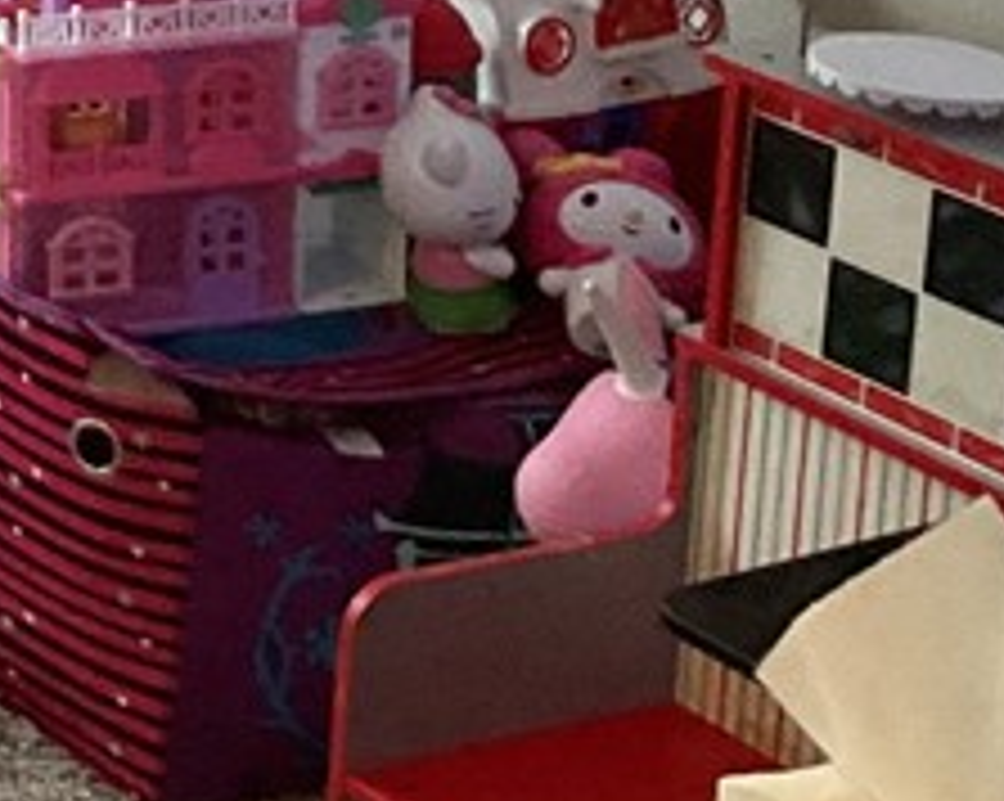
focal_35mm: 130
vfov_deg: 11.1
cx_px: -1058
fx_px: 3860
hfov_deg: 12.8
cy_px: -590
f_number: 1.8
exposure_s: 1/60
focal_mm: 3
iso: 250
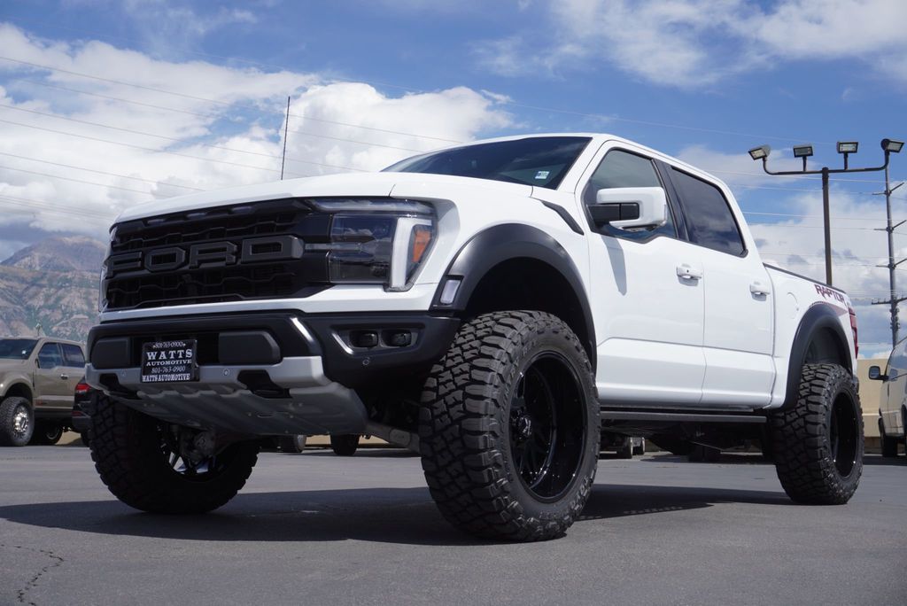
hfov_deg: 44.9
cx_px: 454
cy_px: 303
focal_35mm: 44
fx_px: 1097
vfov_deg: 30.9
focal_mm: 29
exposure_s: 1/320
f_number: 9
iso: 100
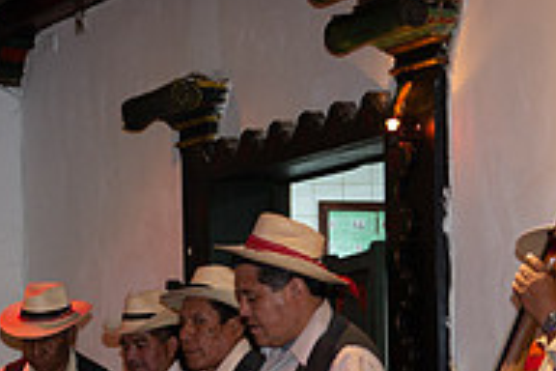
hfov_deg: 13.9
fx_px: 2239
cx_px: -35
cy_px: 468
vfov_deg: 9.3
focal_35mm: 145
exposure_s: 1/80
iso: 1000
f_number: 2.8
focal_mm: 48
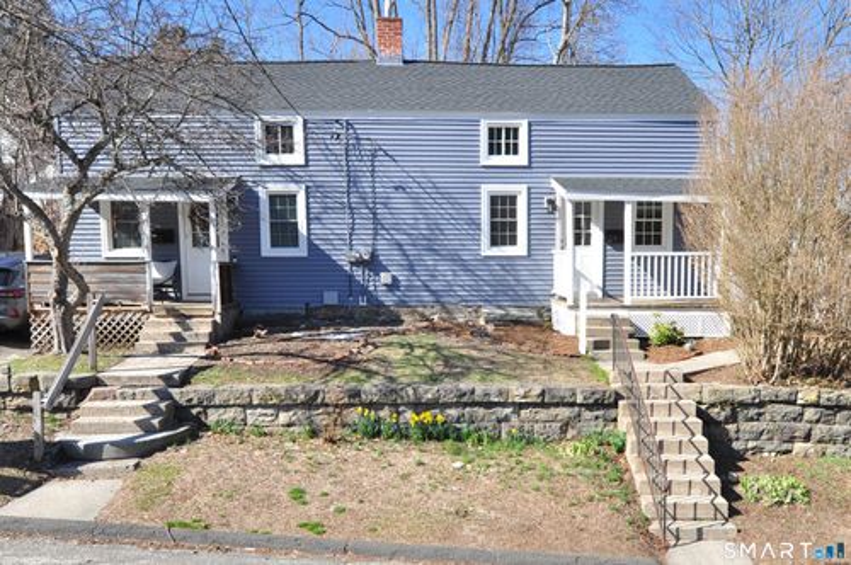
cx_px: 426
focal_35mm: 26
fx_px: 602
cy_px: 282
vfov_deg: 50.3
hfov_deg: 70.5
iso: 250
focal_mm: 17
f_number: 8
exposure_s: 1/320
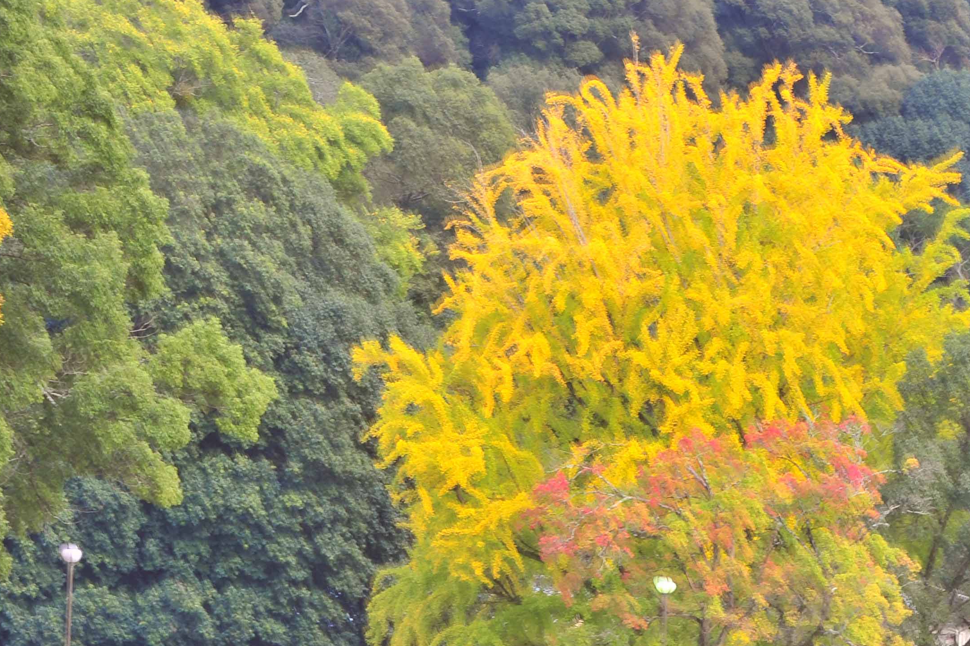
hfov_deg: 5.2
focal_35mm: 393
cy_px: 501
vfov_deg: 3.5
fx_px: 10582
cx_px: 510
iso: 100
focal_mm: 200
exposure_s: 1.3
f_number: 18
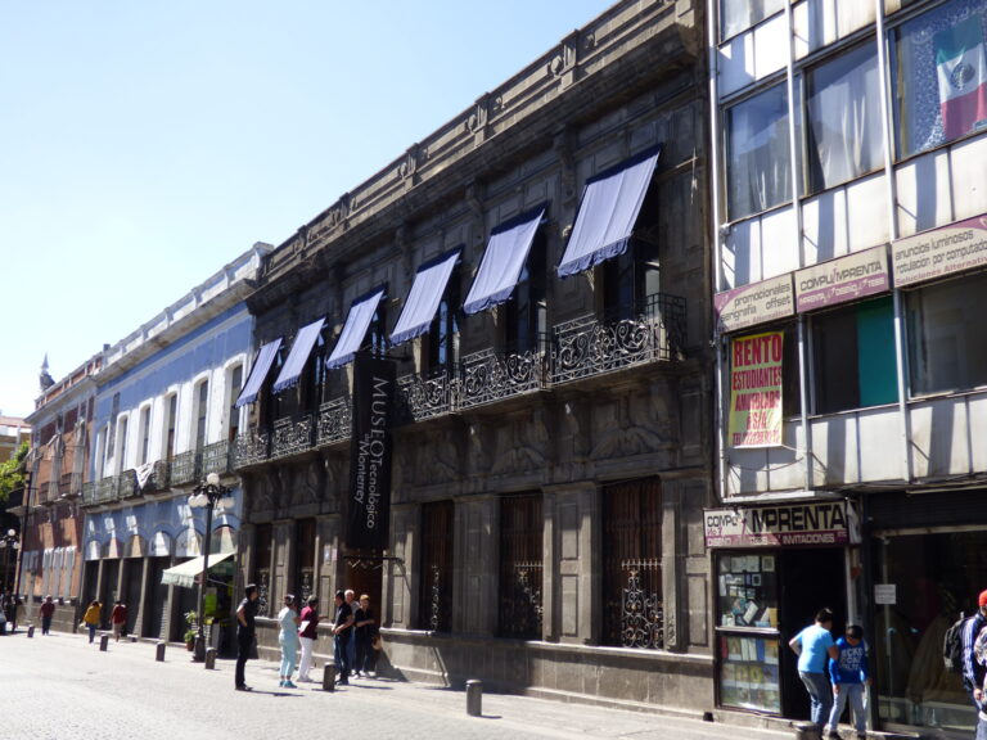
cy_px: 370
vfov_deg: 39.7
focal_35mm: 36
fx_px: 1026
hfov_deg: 51.4
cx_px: 494
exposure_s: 1/400
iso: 100
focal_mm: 6.18
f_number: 3.4
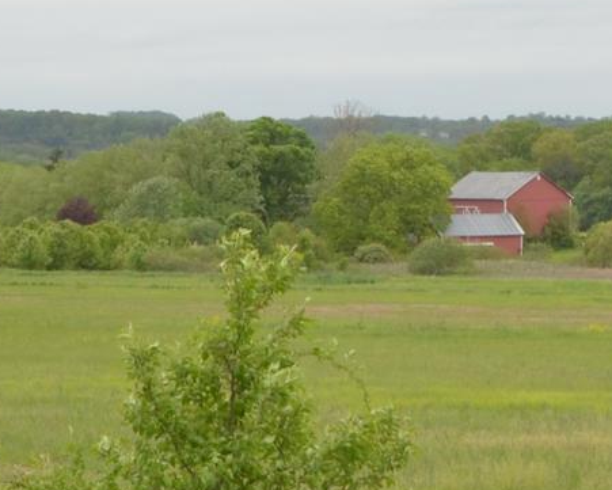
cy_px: -27
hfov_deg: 12.1
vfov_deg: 10.0
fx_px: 2772
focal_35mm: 153
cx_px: 848
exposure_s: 1/50
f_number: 18
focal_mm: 24
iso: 640
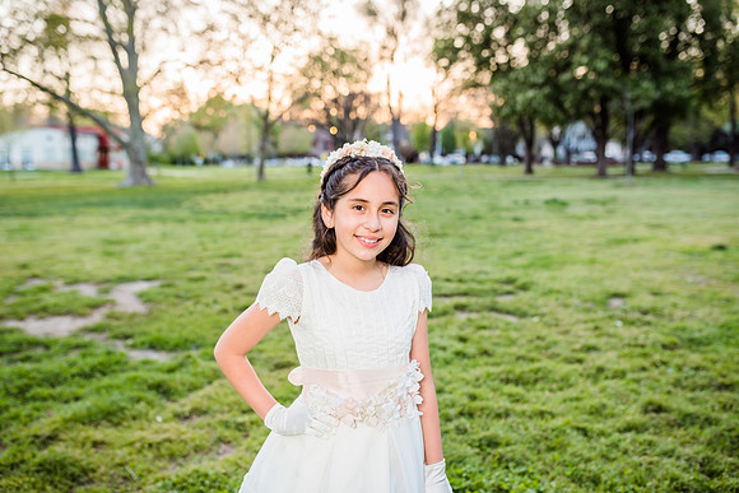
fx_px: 719
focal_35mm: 35
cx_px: 370
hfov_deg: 54.4
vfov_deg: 37.9
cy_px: 246
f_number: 2.8
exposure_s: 1/200
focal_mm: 35
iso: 200
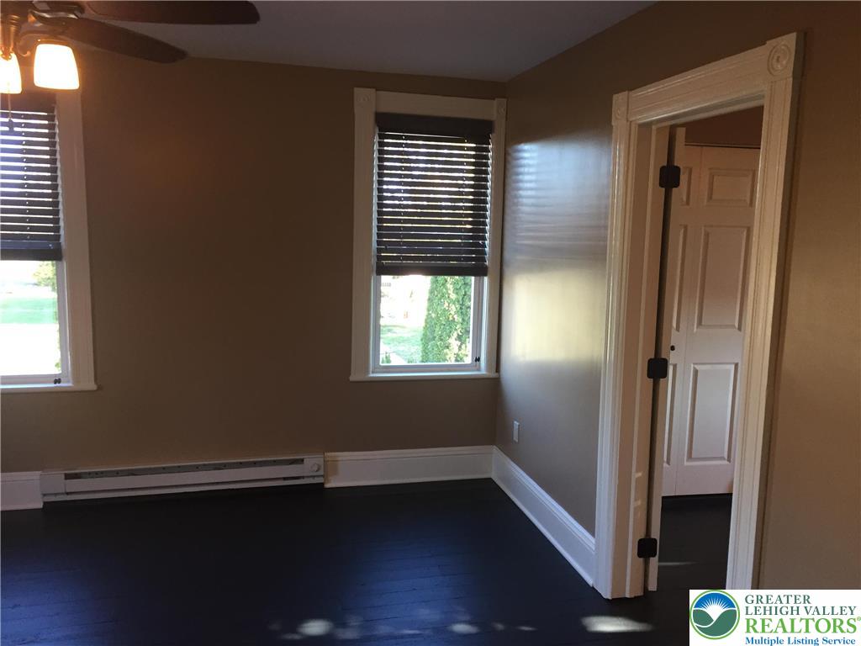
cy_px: 323
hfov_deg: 61.7
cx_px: 430
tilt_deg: -9.2
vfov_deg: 48.2
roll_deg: -2.0
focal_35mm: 29
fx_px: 721
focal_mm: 4.15
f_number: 2.2
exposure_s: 1/30
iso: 50
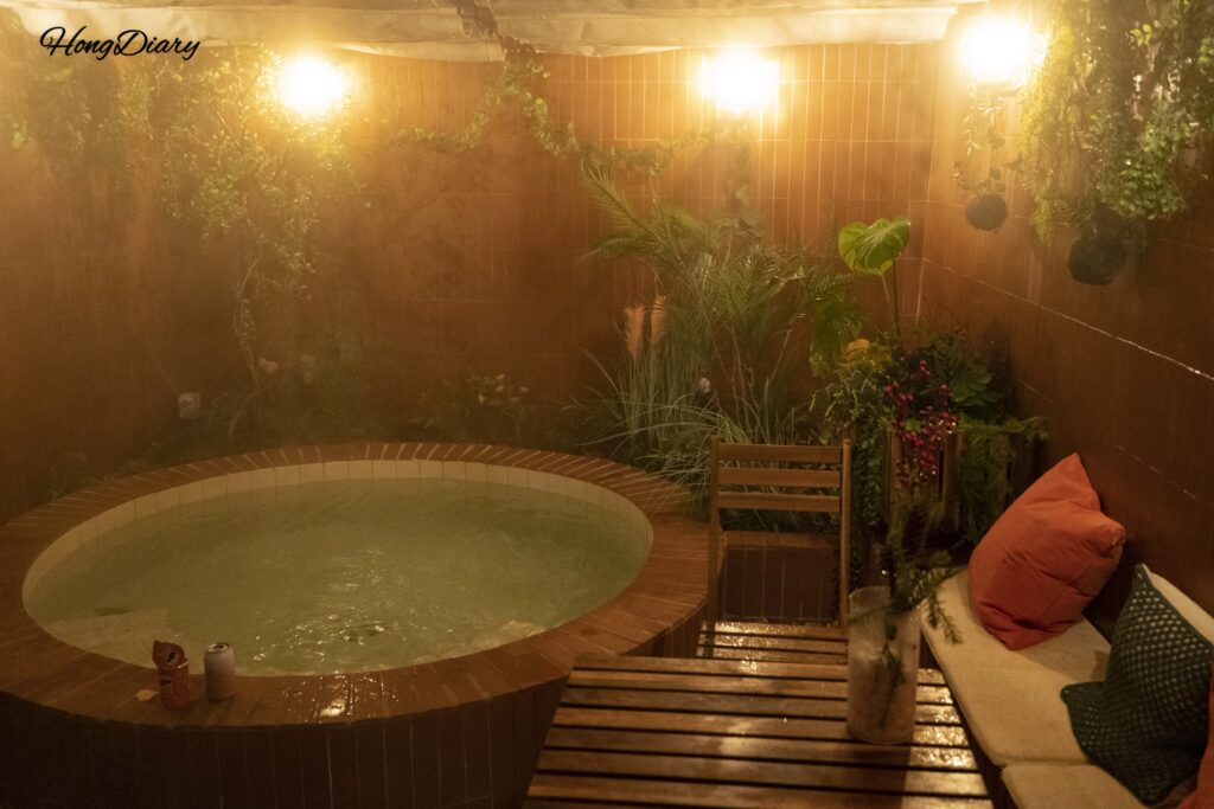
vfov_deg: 41.1
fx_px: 1079
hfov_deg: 58.7
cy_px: 404
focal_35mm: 32
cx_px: 607
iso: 12800
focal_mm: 32
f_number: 4.5
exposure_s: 1/40
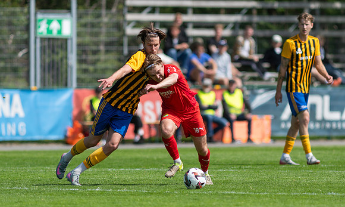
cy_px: 112
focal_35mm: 540
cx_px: 173
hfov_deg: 3.9
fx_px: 5015
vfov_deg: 2.4
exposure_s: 1/1600
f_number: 3.2
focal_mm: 300
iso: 100
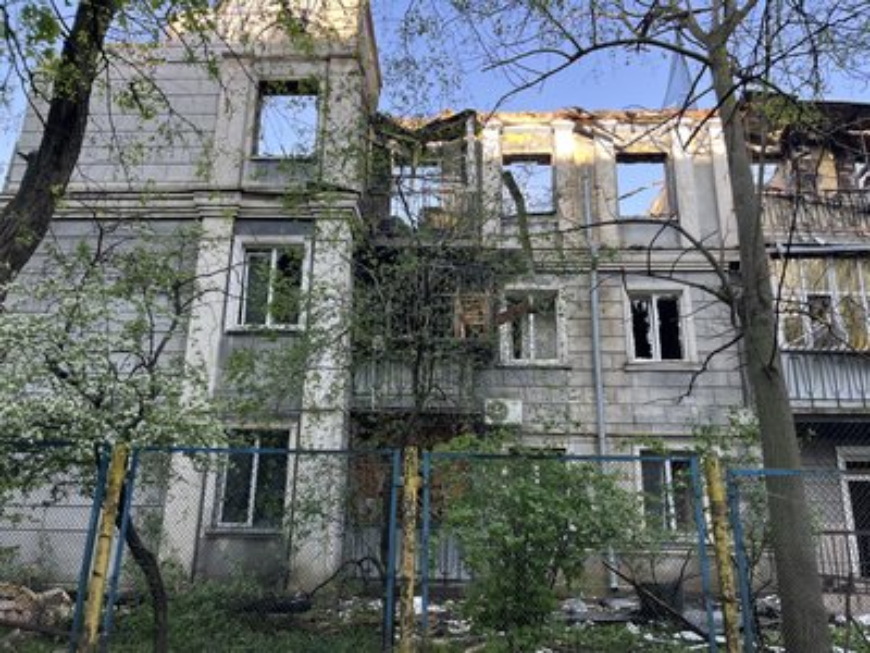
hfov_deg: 67.3
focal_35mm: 26
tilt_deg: +15.5
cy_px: 326
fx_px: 653
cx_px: 435
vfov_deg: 53.1
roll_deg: -0.5
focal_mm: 5.1
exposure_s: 1/263
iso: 40
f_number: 1.6
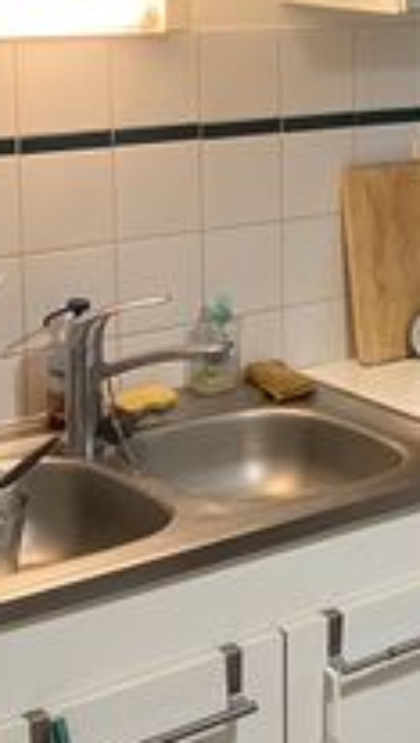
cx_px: 625
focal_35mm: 82
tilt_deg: -10.2
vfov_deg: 25.6
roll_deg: -1.7
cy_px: 190
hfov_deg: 13.9
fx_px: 1618
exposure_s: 1/50
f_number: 1.8
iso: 160
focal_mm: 4.25
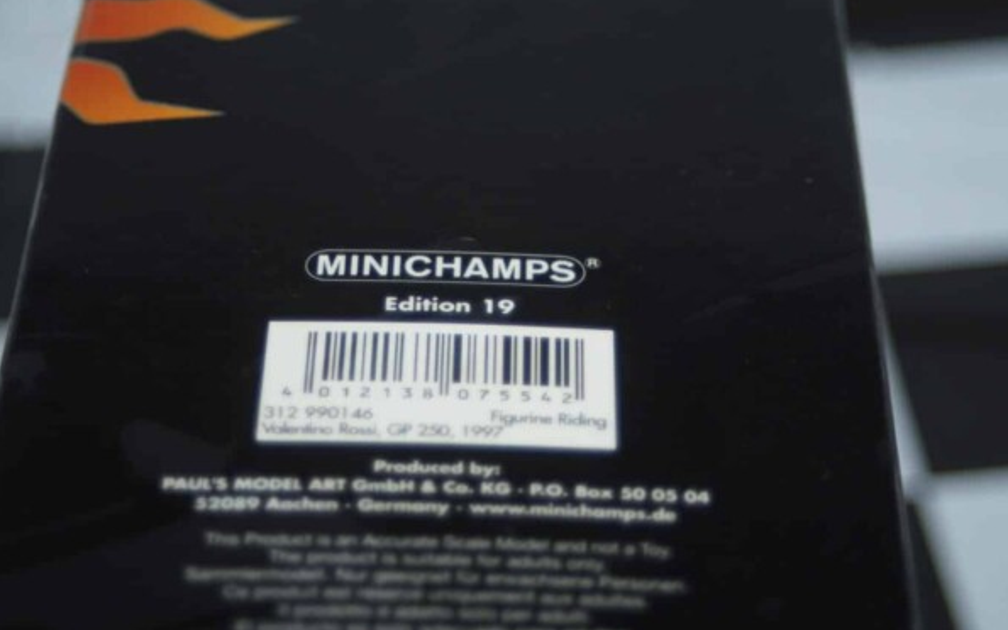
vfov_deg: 12.1
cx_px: 501
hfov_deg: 19.3
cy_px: 312
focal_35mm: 108
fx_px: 2967
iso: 200
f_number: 5.6
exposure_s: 1/60
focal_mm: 70
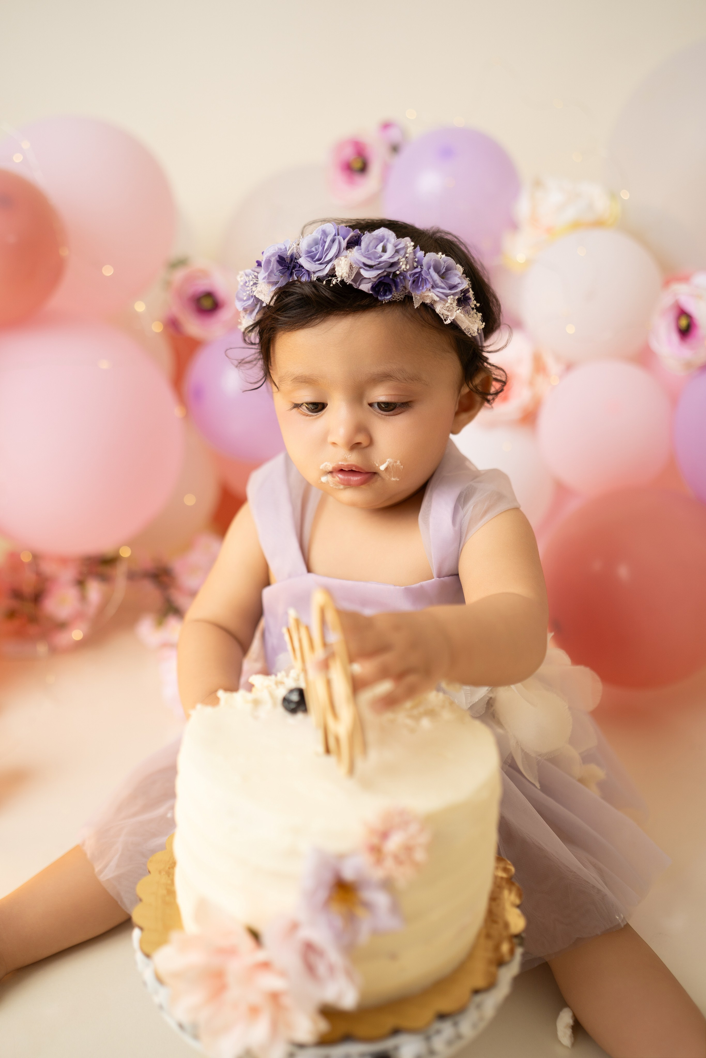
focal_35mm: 35
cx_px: 353
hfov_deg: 37.9
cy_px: 529
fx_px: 1030
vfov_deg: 54.4
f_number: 2
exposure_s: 1/160
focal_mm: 35
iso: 100
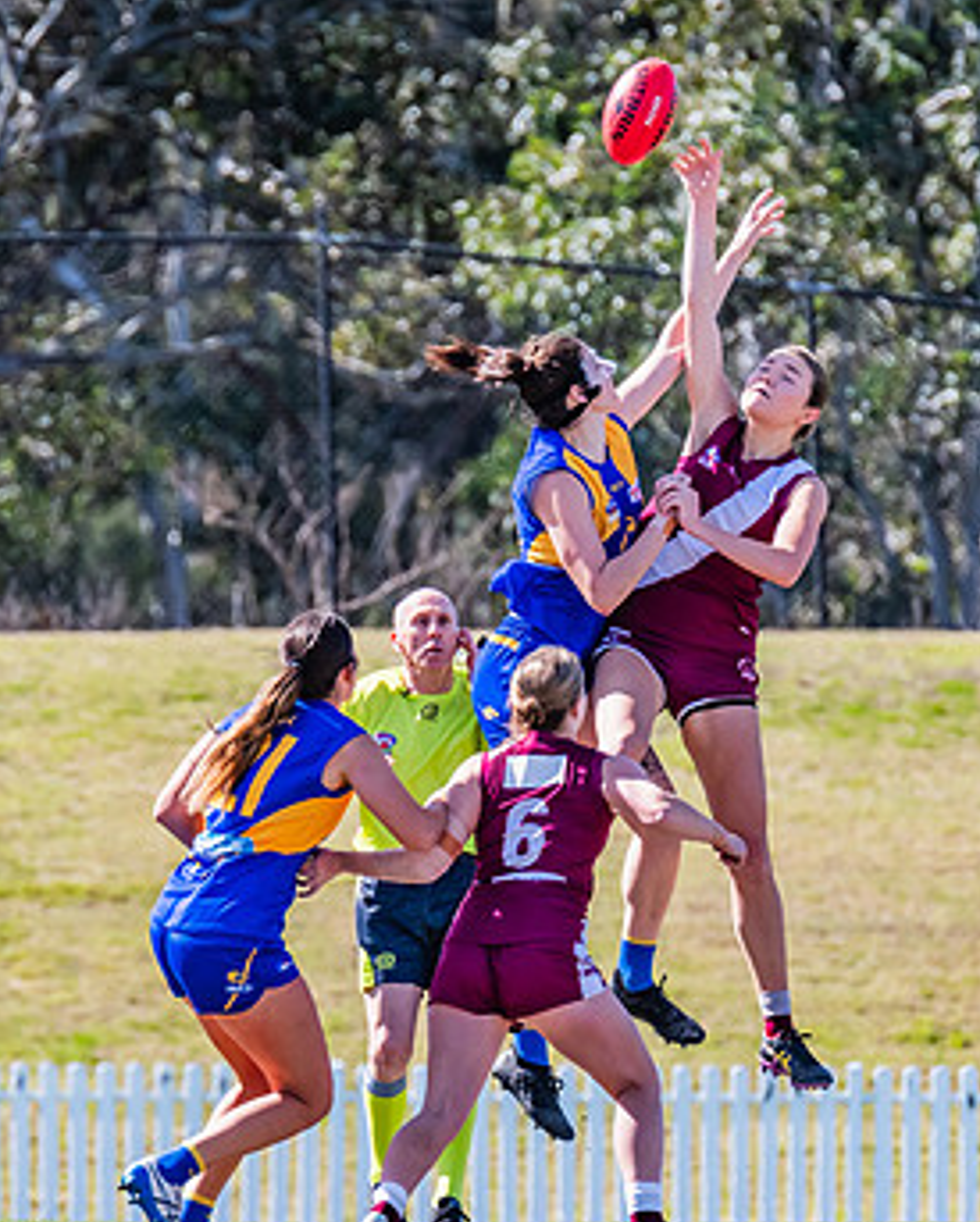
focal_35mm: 883
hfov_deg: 1.8
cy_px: 706
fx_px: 31971
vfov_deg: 2.2
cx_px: 618
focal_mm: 420
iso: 800
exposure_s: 1/1250
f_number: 8
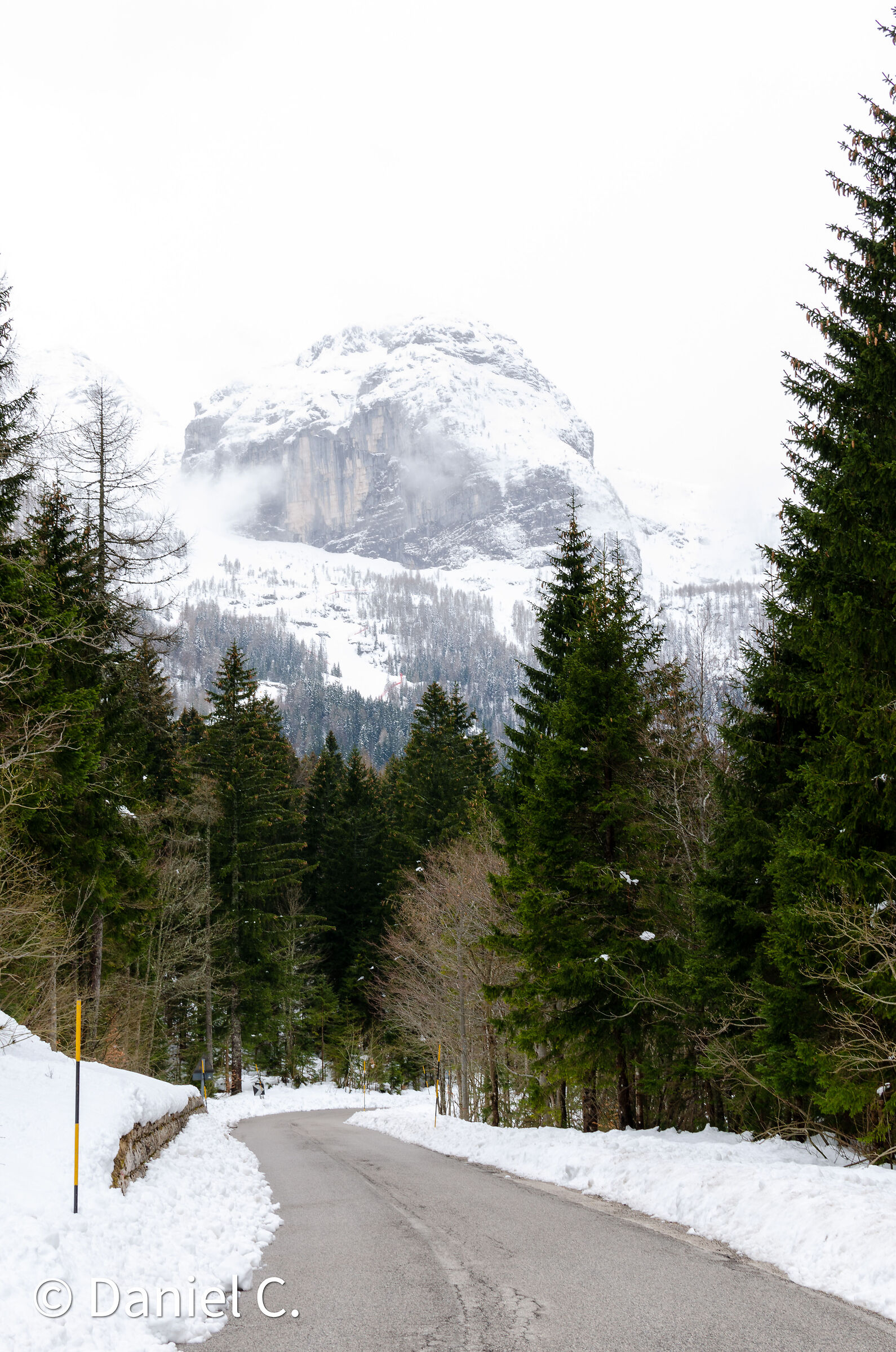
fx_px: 1968
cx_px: 448
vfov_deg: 37.9
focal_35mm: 52
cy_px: 676
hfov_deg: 25.6
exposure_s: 1/60
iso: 100
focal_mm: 35
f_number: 13
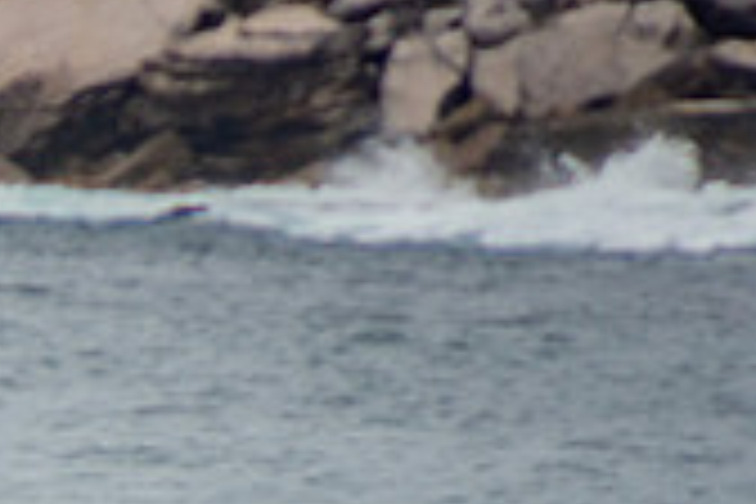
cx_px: -423
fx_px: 42501
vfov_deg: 0.7
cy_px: 808
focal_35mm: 2024
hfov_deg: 1.0
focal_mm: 390
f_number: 5.6
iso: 220
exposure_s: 1/1600
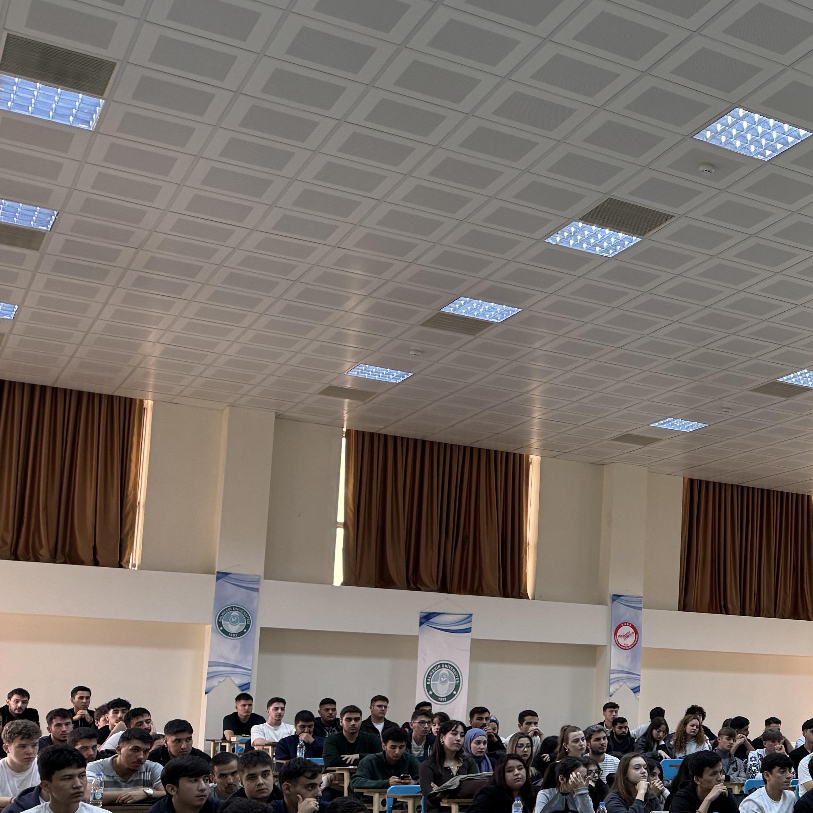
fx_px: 1355
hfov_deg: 30.0
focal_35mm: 51
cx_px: 896
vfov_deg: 33.0
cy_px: 573
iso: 160
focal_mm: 6.76
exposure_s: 1/50
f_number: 1.78
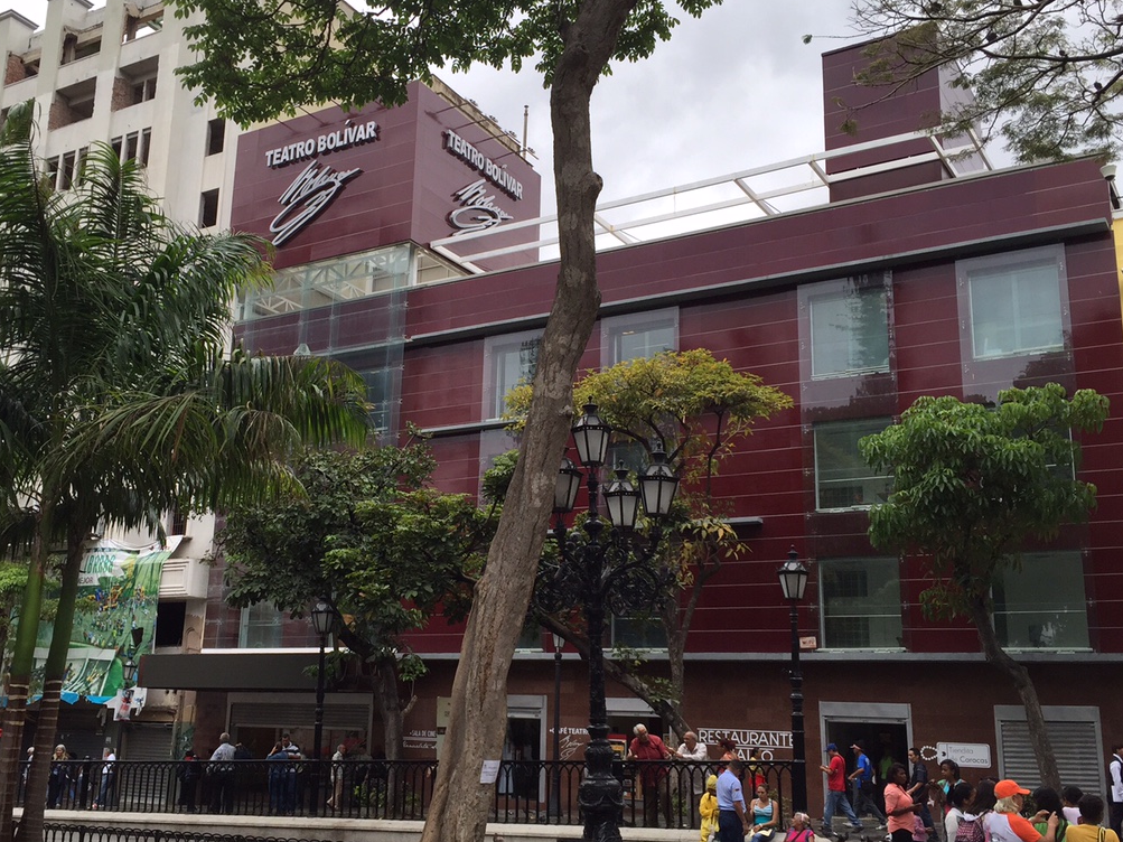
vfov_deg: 38.7
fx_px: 1200
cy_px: 424
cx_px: 476
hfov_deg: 50.0
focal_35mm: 37
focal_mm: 4.15
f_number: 2.2
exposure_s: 1/964
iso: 32
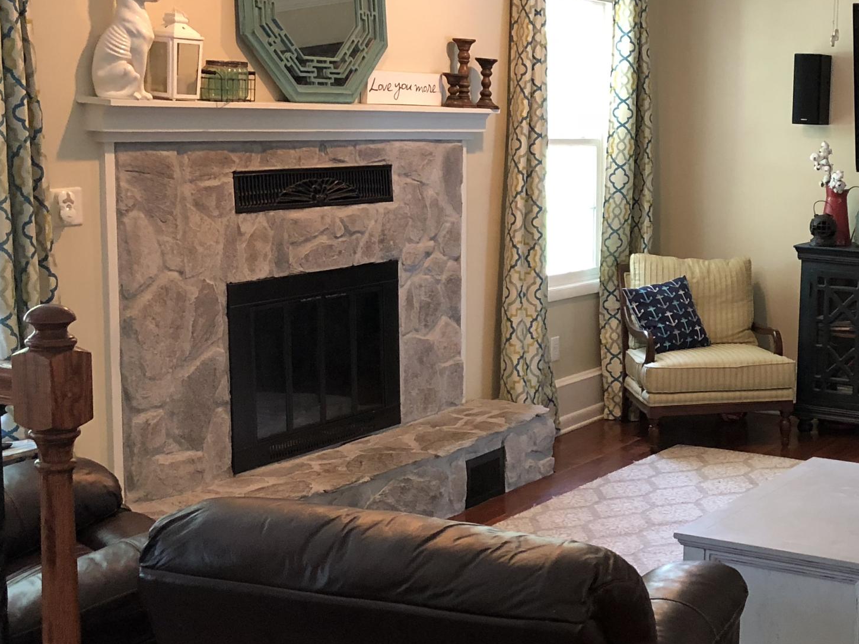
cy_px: 331
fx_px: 1439
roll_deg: -1.7
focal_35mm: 58
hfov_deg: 31.5
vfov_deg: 25.2
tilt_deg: -9.0
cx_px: 790
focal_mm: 3.99
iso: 64
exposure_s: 1/15
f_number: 1.8
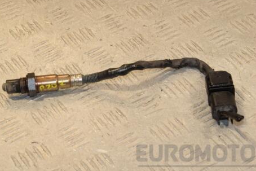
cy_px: 78
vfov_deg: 13.3
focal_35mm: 103
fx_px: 733
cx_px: 126
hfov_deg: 19.8
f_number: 10
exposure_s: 1/200
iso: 800
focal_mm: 52
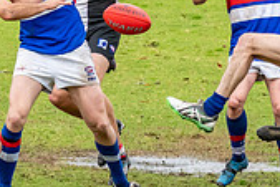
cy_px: -43
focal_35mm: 1073
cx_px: 264
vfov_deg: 1.3
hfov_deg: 1.9
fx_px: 8353
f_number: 7.1
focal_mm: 170
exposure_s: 1/1600
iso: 1250
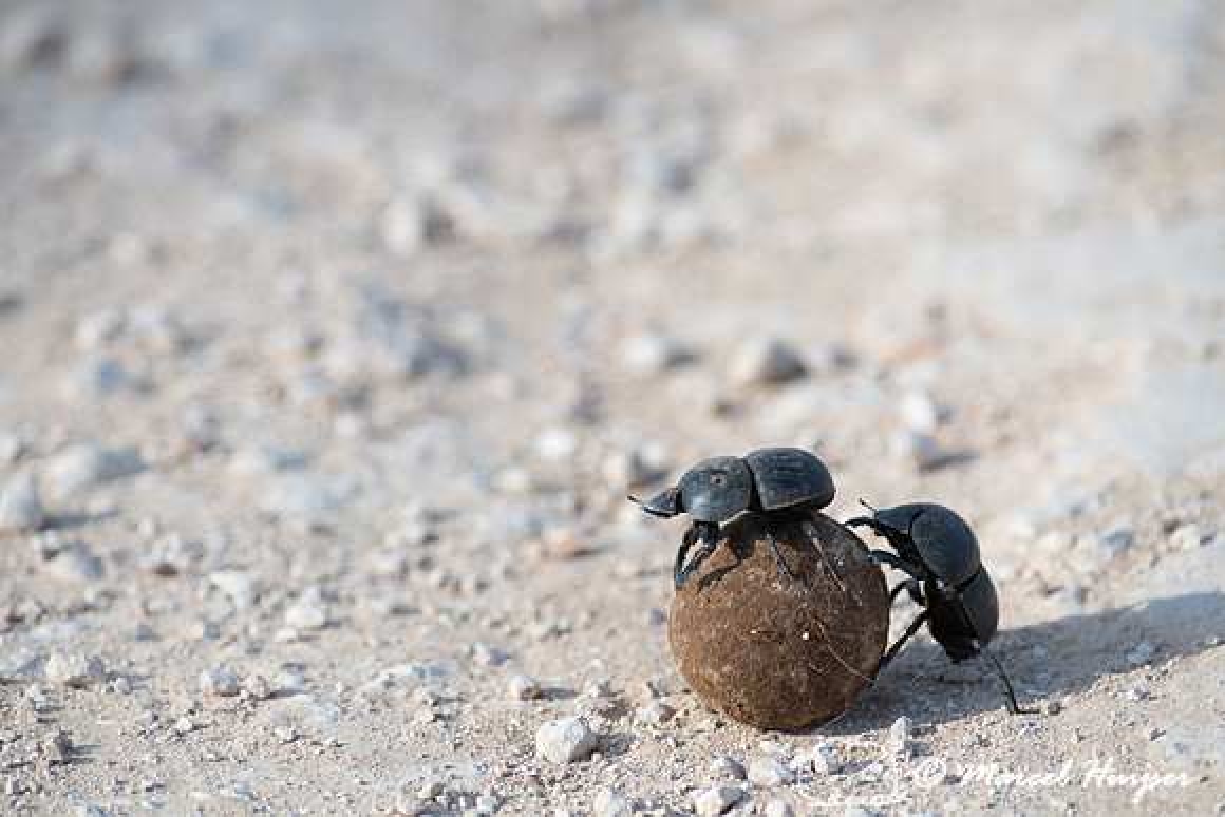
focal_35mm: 600
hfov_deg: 3.4
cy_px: 408
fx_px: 20420
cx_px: 612
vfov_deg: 2.3
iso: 800
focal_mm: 600
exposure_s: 1/2000
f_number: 8
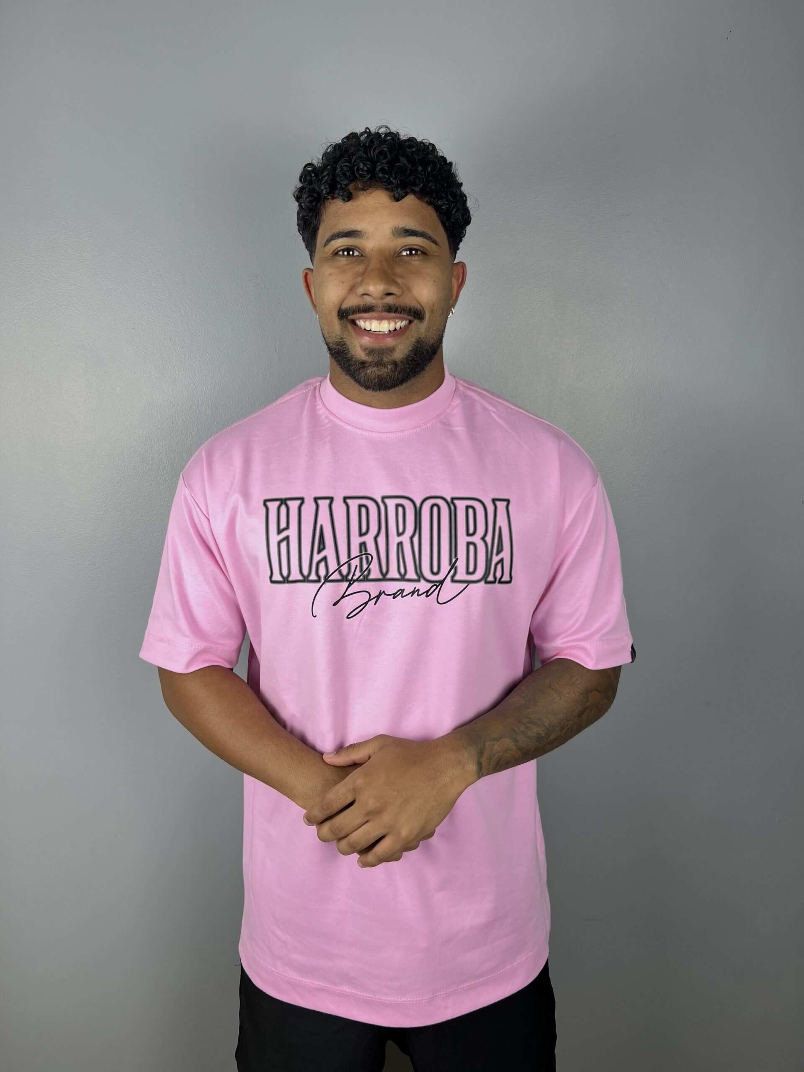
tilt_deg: -10.7
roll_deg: +0.4
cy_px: 536
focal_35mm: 26
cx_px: 402
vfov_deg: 67.3
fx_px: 805
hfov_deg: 53.1
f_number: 1.5
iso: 50
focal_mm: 5.7
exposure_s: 1/120
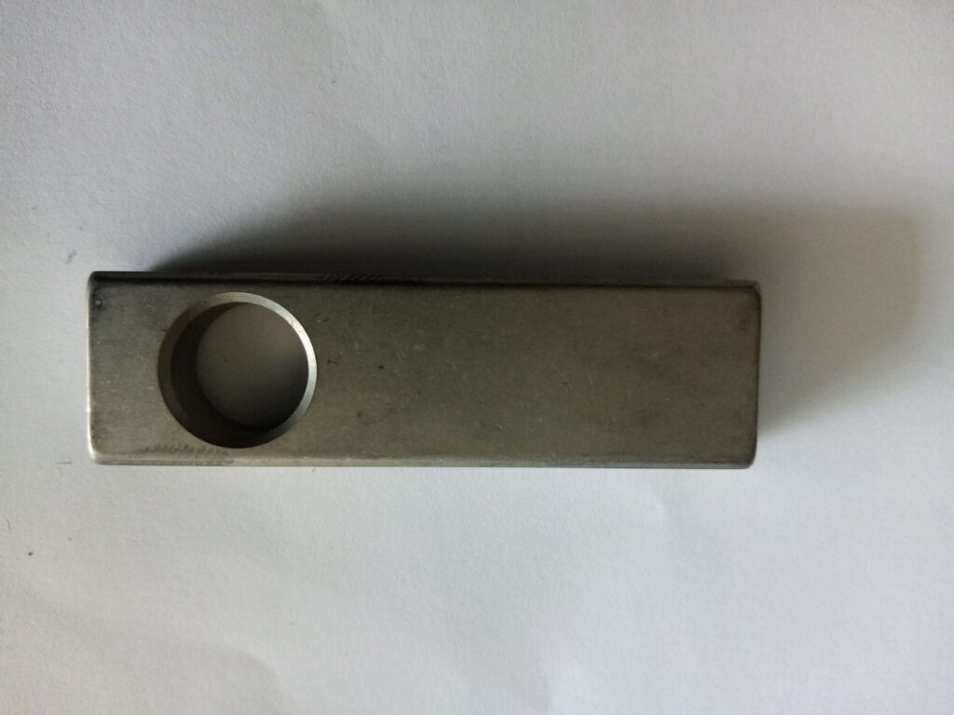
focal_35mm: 26
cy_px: 358
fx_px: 717
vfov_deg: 53.1
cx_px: 477
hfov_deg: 67.3
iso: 197
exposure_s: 1/33.3
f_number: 1.8
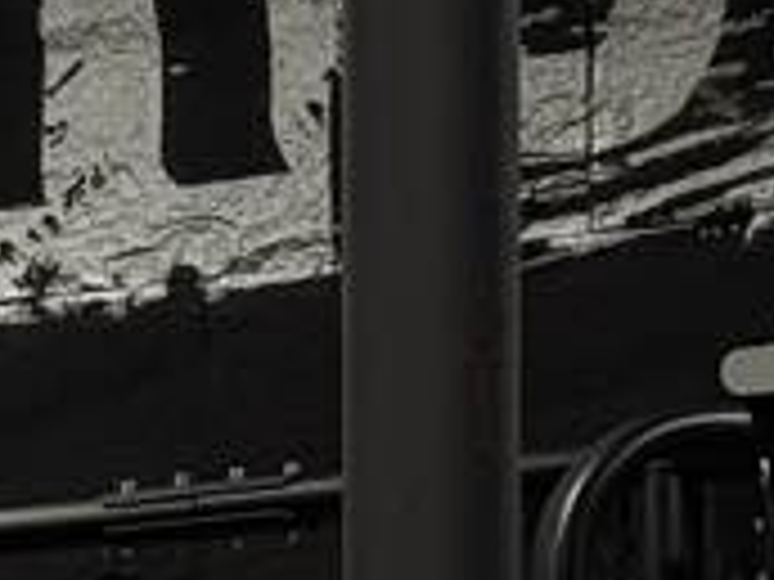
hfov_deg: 5.7
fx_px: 7490
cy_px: 1493
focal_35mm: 335
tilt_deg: -0.2
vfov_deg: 4.3
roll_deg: +0.5
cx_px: -1084
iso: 100
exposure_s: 1/120
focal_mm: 6.76
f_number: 1.78
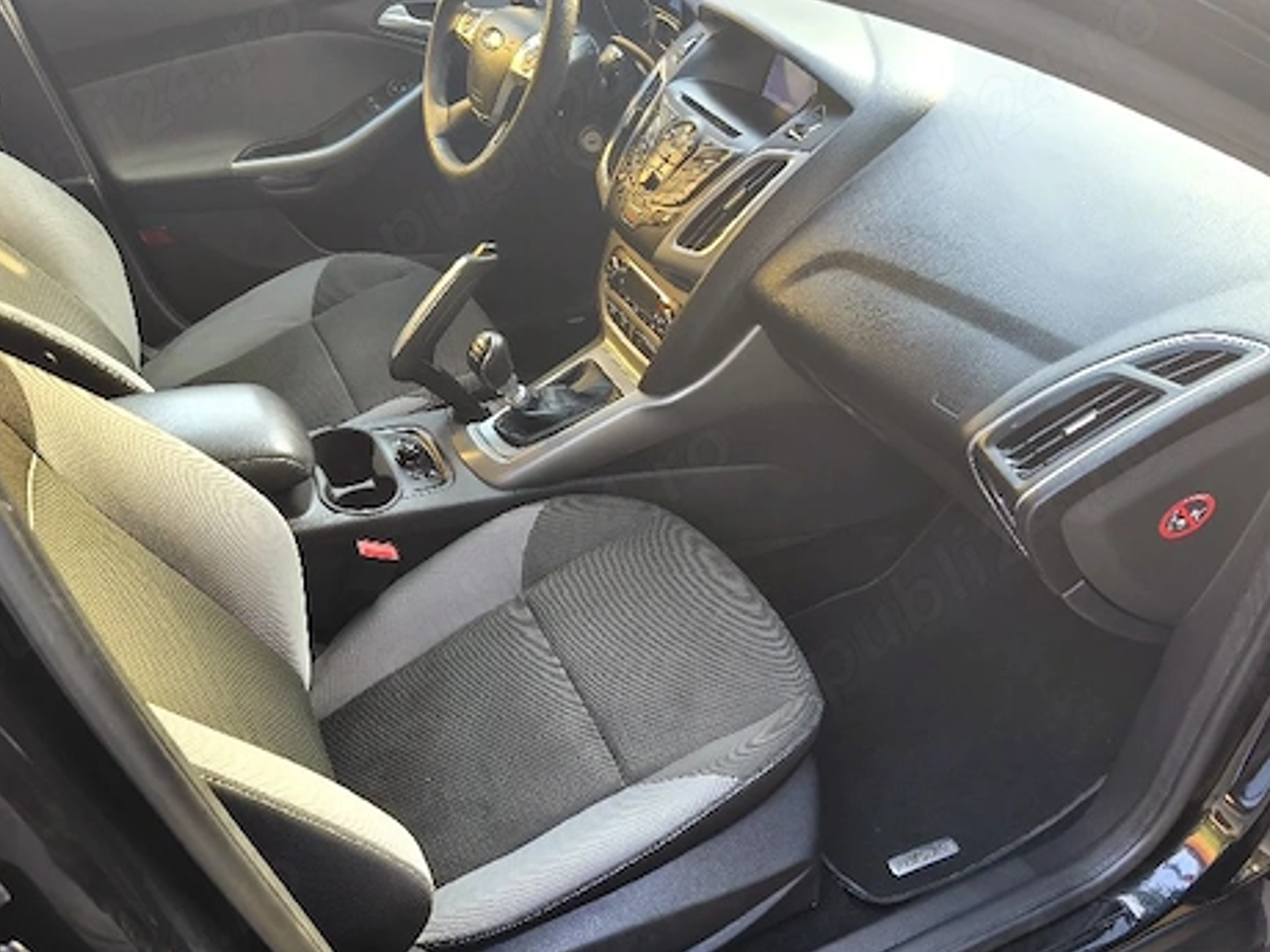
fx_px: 1101
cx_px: 663
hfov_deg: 59.9
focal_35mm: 30
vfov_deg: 46.5
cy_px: 571
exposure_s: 1/50.3
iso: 800
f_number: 1.65
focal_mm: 6.18
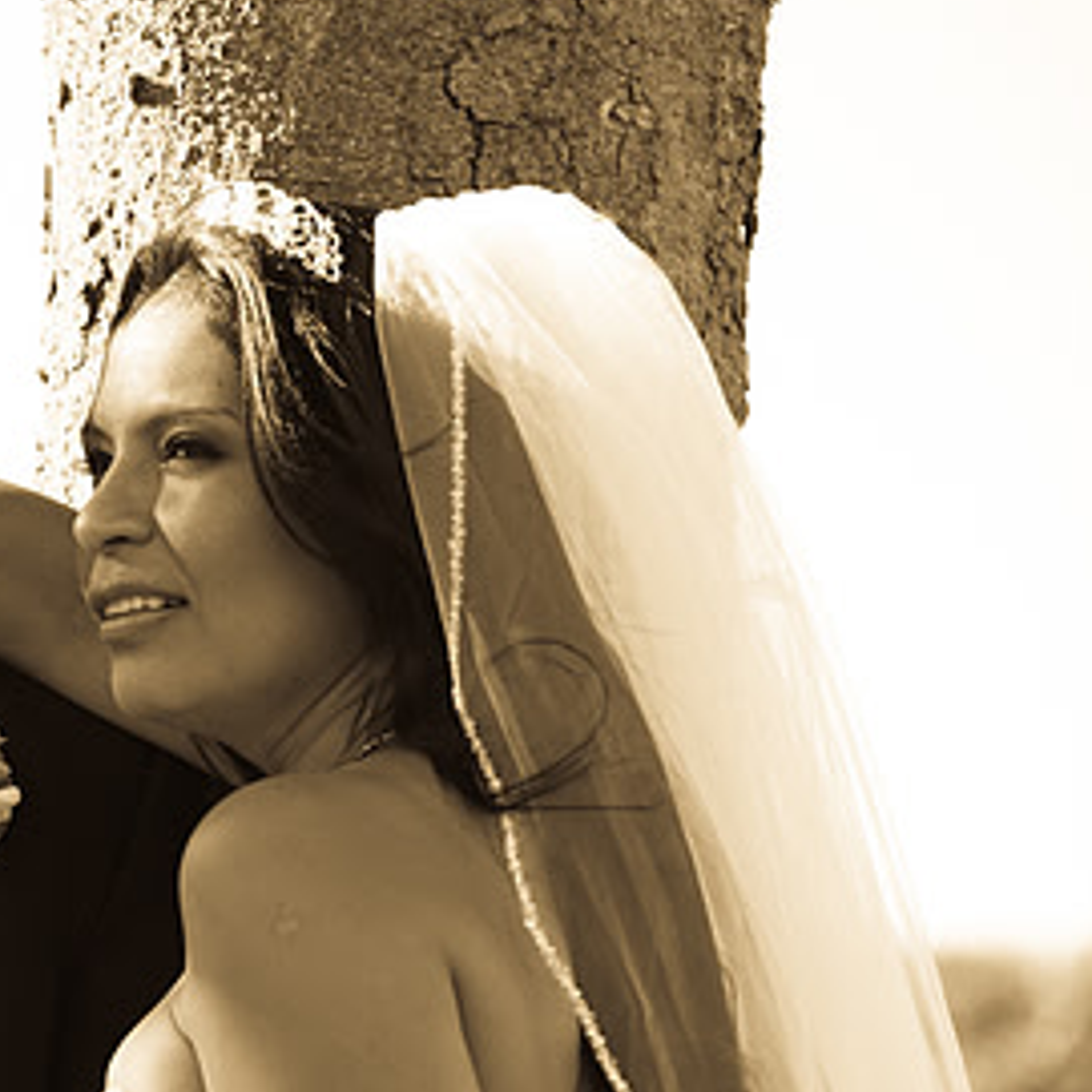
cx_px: 145
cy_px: 584
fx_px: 7923
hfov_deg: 7.9
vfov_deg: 7.9
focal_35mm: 222
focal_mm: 122
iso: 200
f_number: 5
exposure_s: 1/320
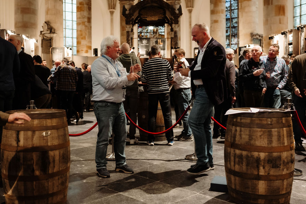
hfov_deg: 48.4
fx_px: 340
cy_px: 88
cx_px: 142
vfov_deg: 33.4
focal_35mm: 40
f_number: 2.8
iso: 1000
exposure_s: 1/100
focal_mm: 35
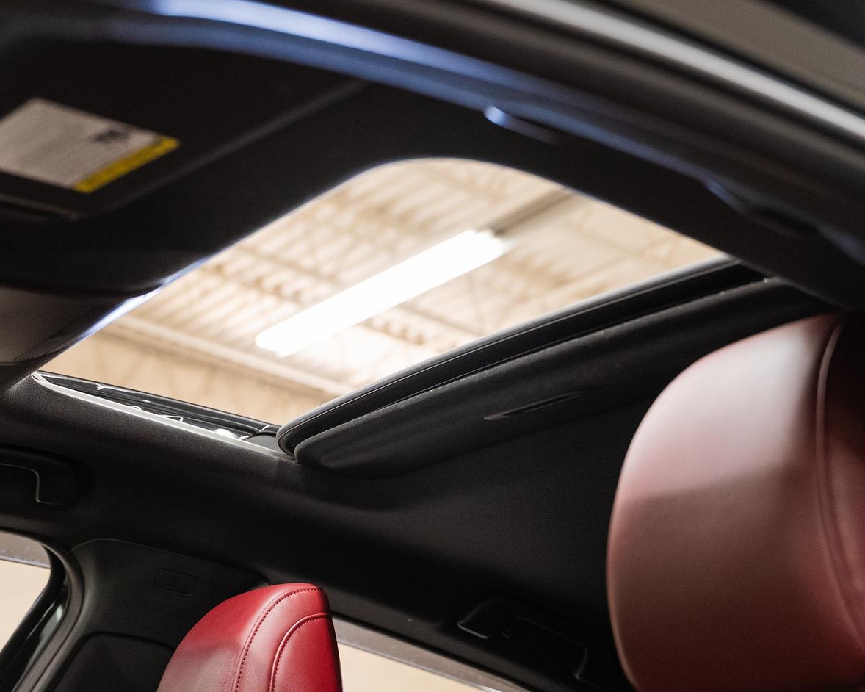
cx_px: 453
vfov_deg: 25.8
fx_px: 1510
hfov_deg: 32.0
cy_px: 366
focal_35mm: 59
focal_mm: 40.4
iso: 1000
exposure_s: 1/40
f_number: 3.5
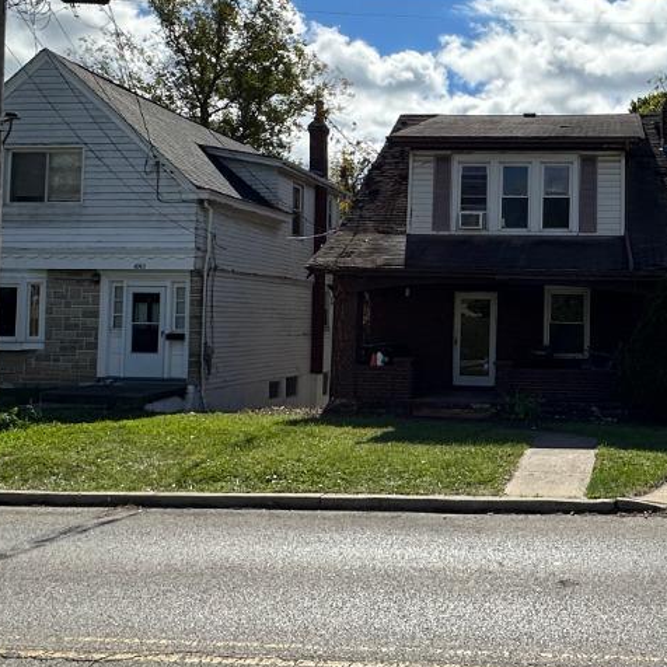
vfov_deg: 42.7
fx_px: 850
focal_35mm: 39
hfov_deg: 40.5
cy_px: 284
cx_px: 562
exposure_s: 1/2681
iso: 50
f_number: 2.2
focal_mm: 2.22
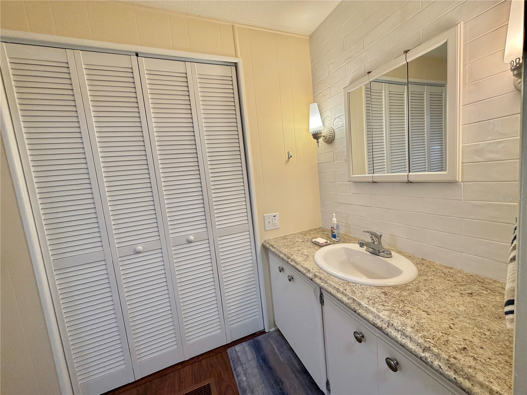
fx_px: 213
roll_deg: +6.3
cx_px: 264
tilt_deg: -5.9
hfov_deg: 102.1
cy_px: 198
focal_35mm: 14
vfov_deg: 85.7
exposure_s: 1/120
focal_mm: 2.22
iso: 200
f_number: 2.2
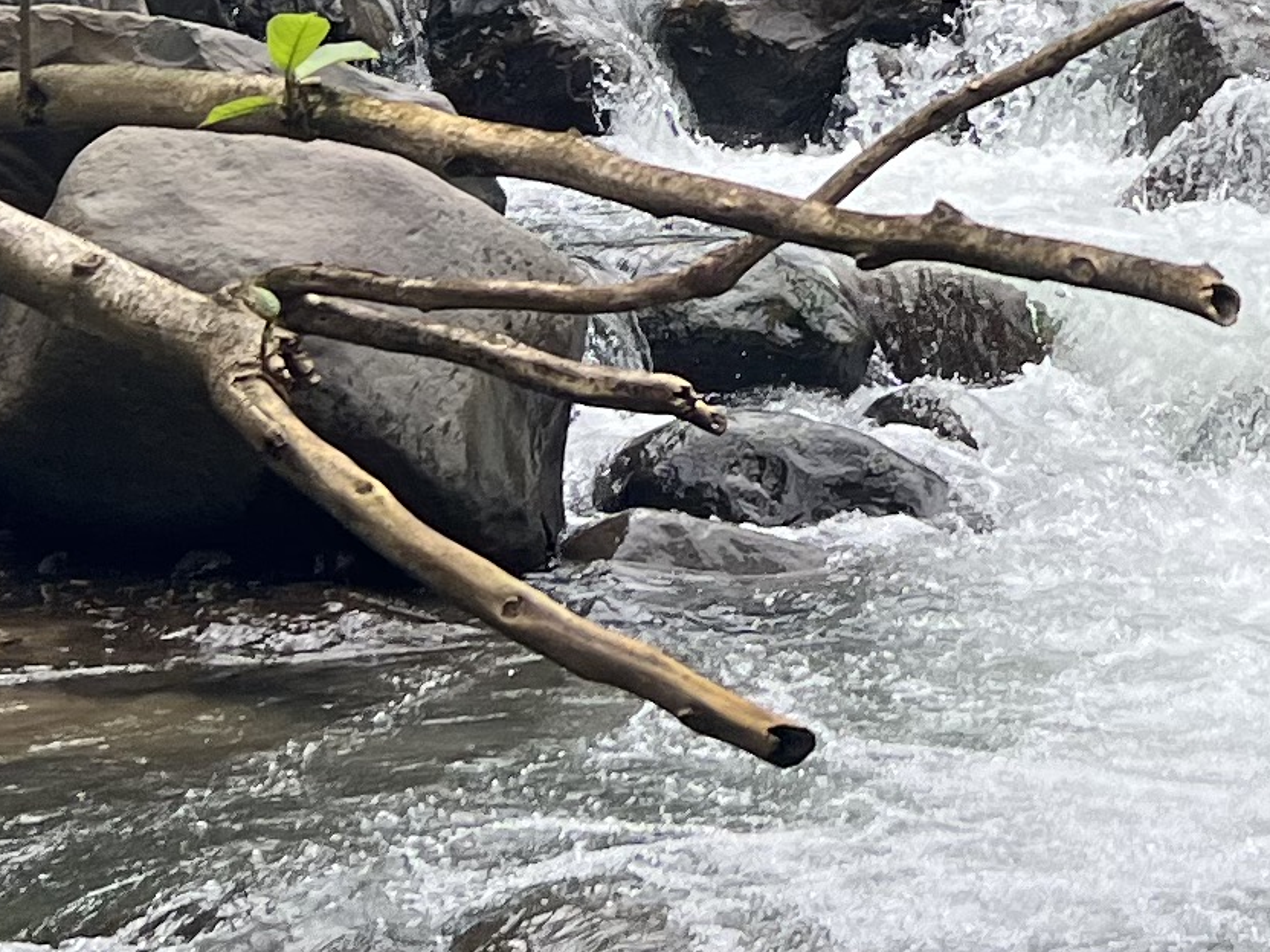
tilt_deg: +4.3
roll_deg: -0.3
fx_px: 4623
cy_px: -586
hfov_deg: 15.1
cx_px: 1507
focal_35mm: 126
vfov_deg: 11.2
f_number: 1.5
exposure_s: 1/924
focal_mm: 5.7
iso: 50
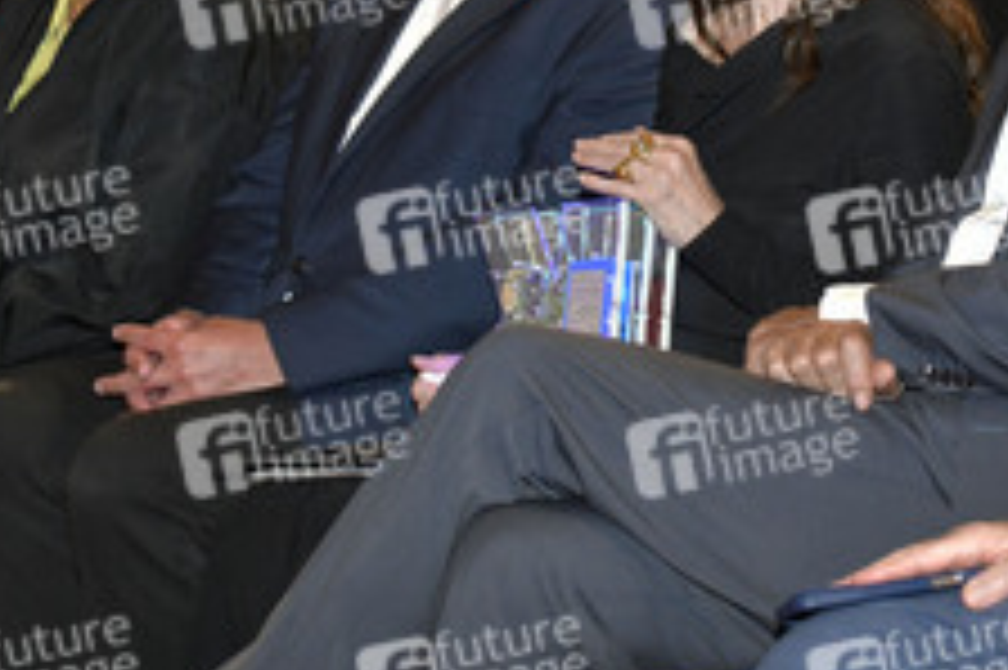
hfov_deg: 14.5
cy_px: 108
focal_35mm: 141
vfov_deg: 9.7
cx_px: 803
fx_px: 3945
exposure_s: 1/160
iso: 5000
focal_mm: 70
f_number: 5
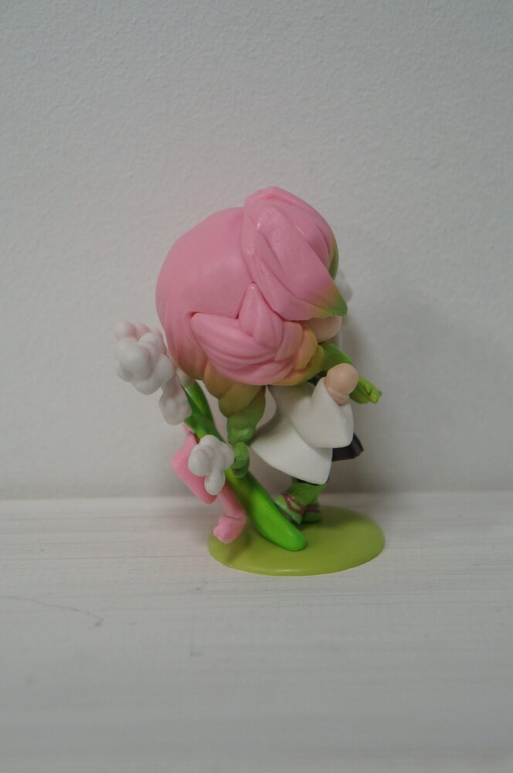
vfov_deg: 24.6
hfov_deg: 16.5
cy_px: 386
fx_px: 1768
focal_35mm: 82
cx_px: 256
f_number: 5.6
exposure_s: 1/100
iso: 1600
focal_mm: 55
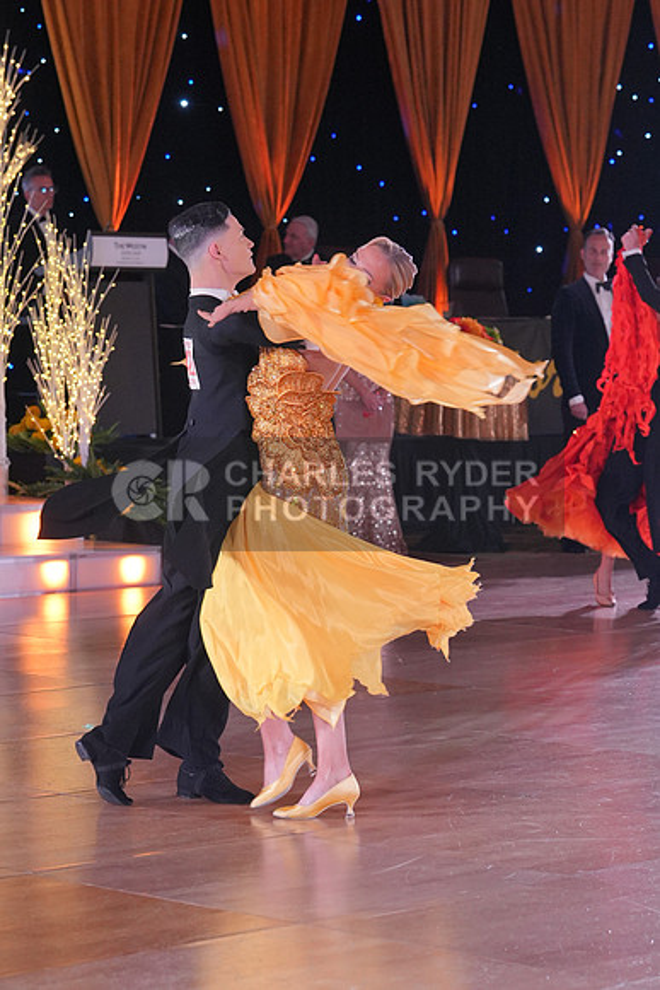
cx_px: 330
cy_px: 495
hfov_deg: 11.6
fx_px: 3243
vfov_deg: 17.3
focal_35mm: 118
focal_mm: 79
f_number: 4
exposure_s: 1/400
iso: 1600
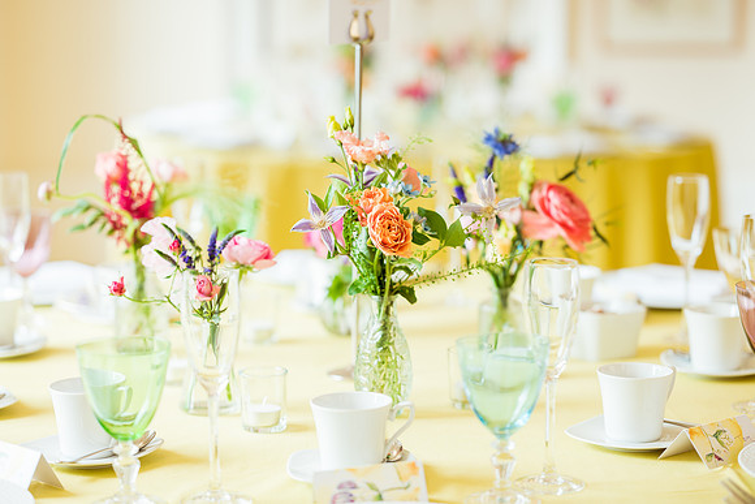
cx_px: 378
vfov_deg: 16.1
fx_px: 1785
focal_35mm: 85
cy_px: 252
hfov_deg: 23.9
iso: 100
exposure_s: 1/160
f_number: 2.2
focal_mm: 85
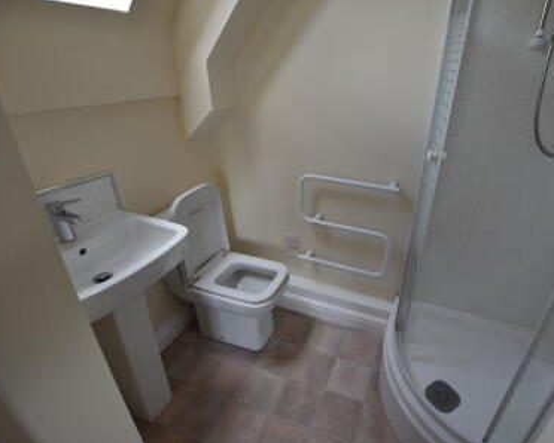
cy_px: 210
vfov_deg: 73.8
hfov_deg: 85.1
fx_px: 295
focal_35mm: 18
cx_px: 337
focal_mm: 10
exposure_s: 1/50
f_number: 3.5
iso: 100
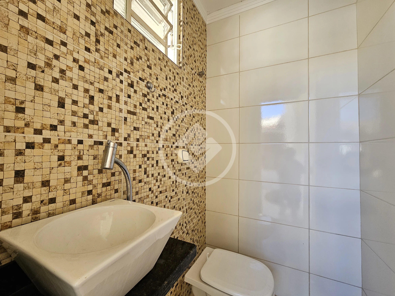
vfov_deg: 89.9
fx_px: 148
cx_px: 198
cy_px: 148
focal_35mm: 13
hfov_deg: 106.2
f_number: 2.2
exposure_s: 1/77
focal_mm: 2.2
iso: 80
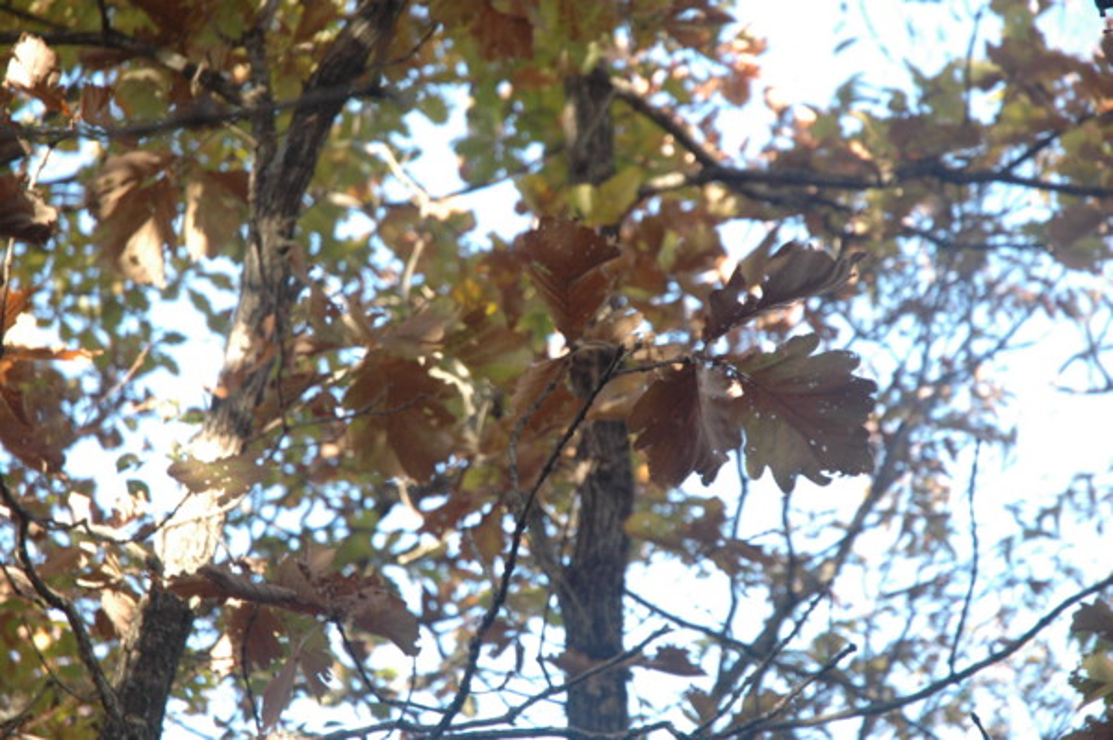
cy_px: 370
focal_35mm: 98
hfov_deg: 20.9
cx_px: 556
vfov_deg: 14.0
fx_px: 3012
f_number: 4.5
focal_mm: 65
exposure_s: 1/320
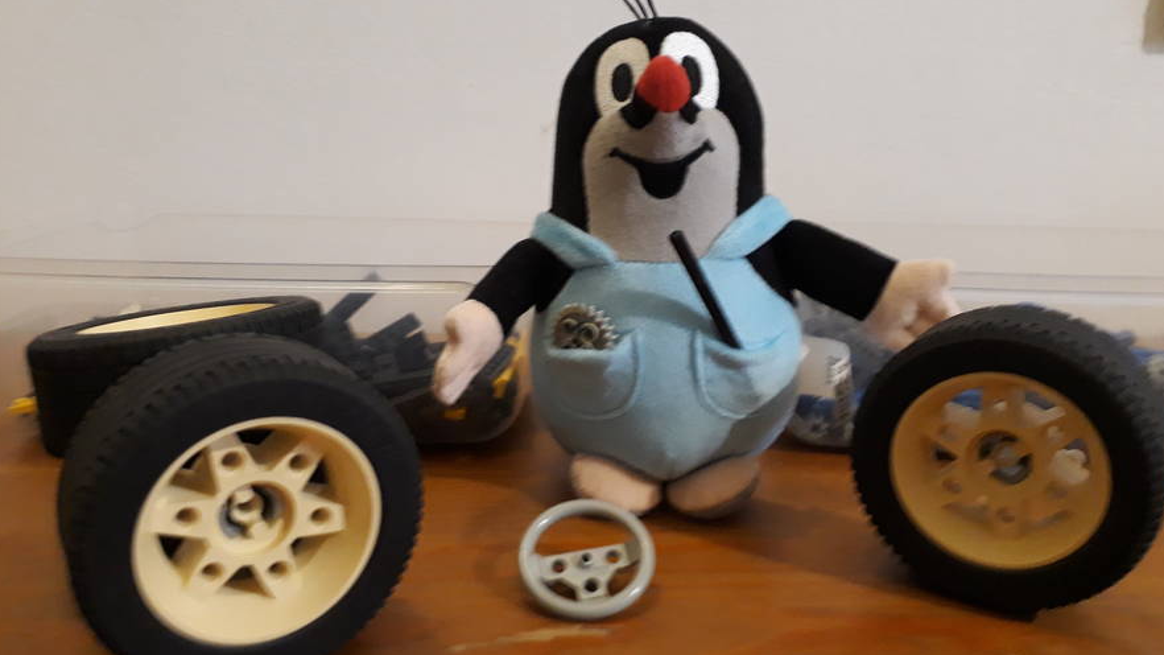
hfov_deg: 64.3
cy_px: 335
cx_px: 585
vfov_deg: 38.9
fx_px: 926
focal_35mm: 30
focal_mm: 3.6
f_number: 1.9
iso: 320
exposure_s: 1/17
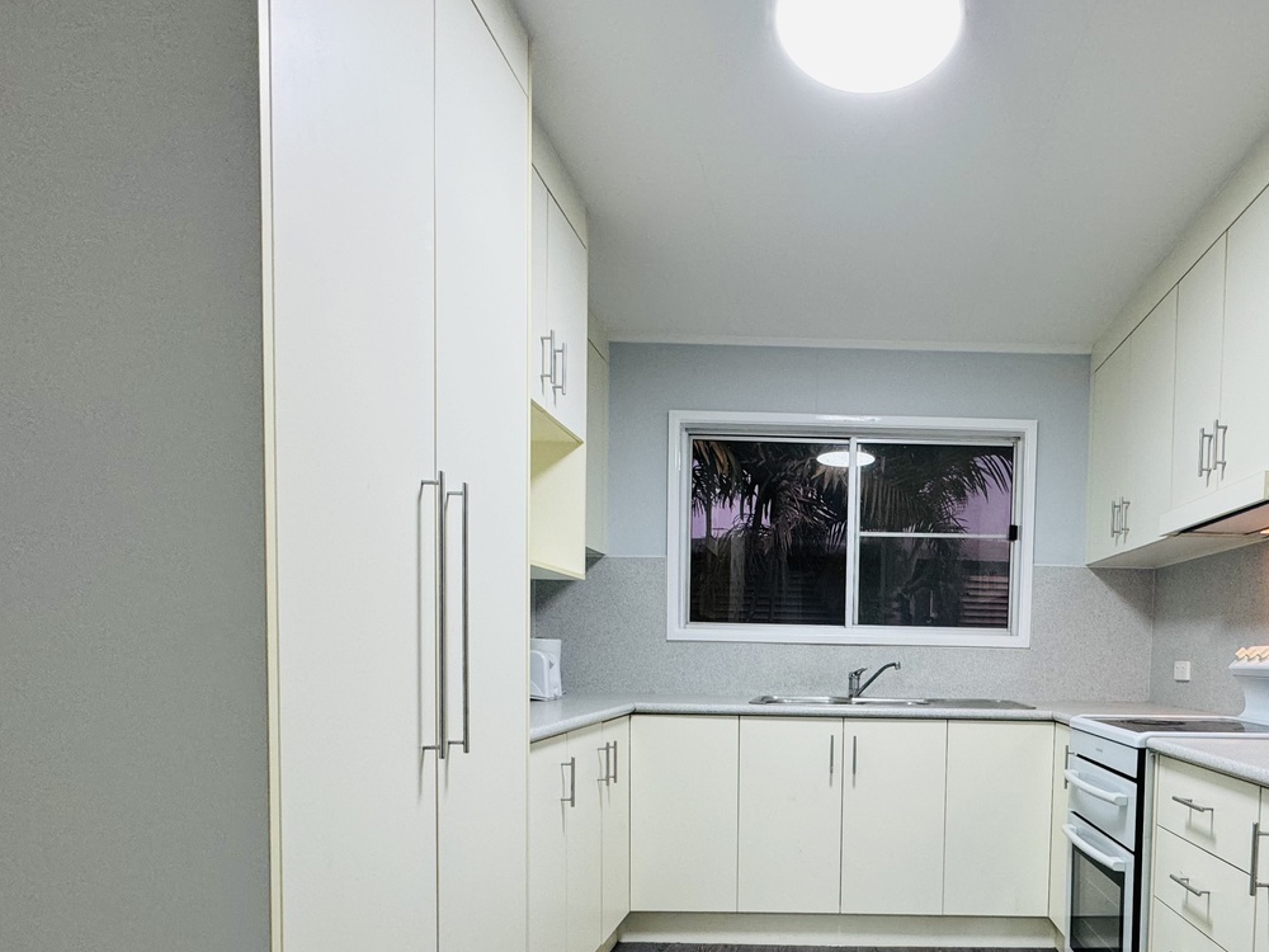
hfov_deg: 76.4
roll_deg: -0.8
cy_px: 689
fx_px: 770
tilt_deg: -2.4
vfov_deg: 60.7
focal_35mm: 21
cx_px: 848
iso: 160
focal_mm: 2.22
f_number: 2.2
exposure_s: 1/100
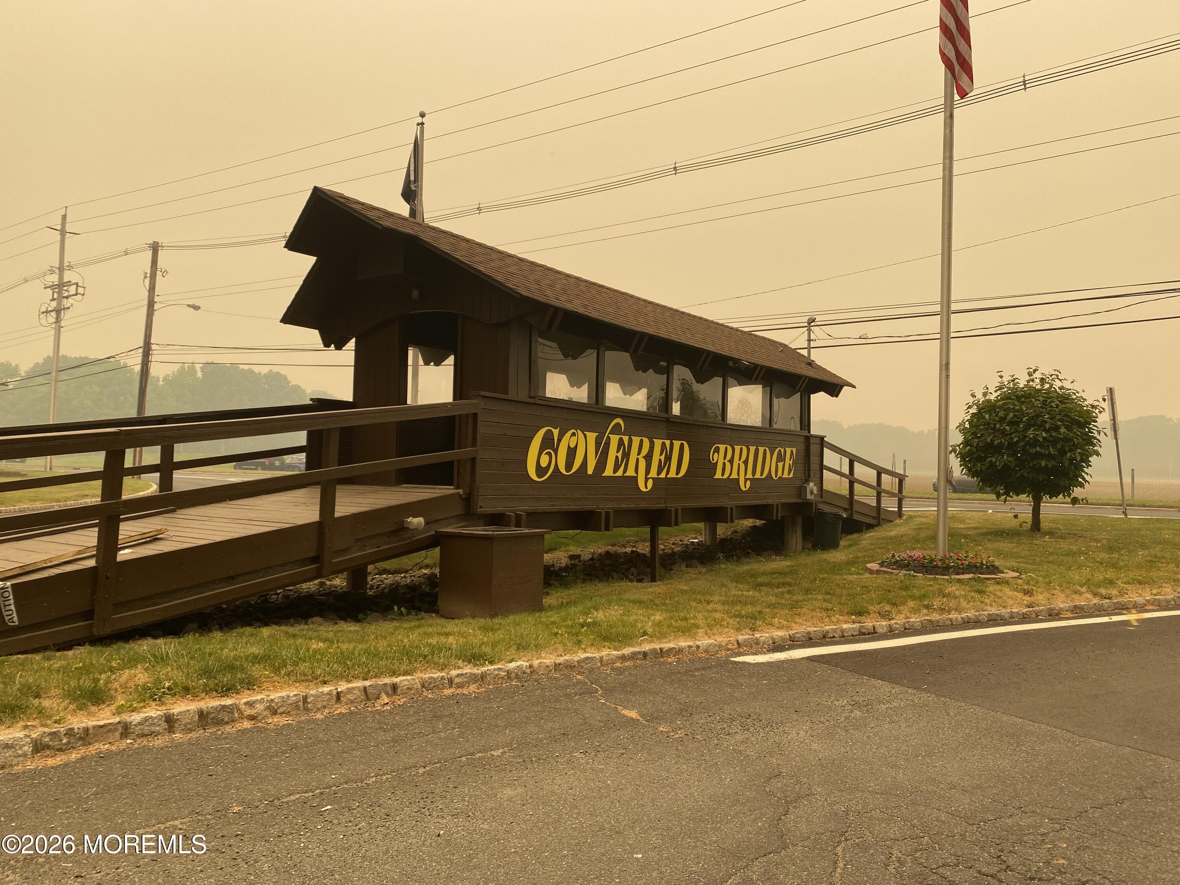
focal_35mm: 26
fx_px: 886
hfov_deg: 67.3
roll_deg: -2.9
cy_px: 442
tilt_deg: +2.3
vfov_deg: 53.1
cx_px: 590
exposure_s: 1/544
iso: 32
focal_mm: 4.25
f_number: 1.8
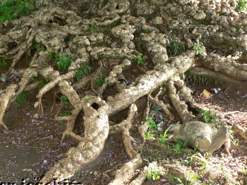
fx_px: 364
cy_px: 62
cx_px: 119
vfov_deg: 28.4
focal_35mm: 51
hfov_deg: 37.5
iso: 64
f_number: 2.8
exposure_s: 1/60
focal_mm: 6
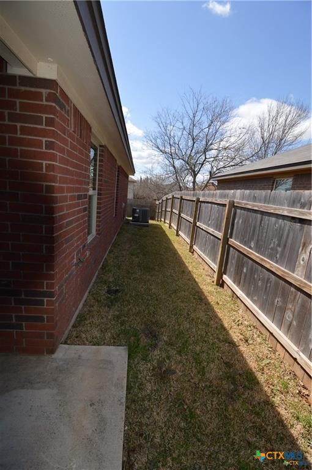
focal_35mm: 15
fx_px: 196
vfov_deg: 100.5
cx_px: 156
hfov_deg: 77.2
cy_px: 235
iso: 100
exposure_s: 1/200
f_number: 7.1
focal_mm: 10
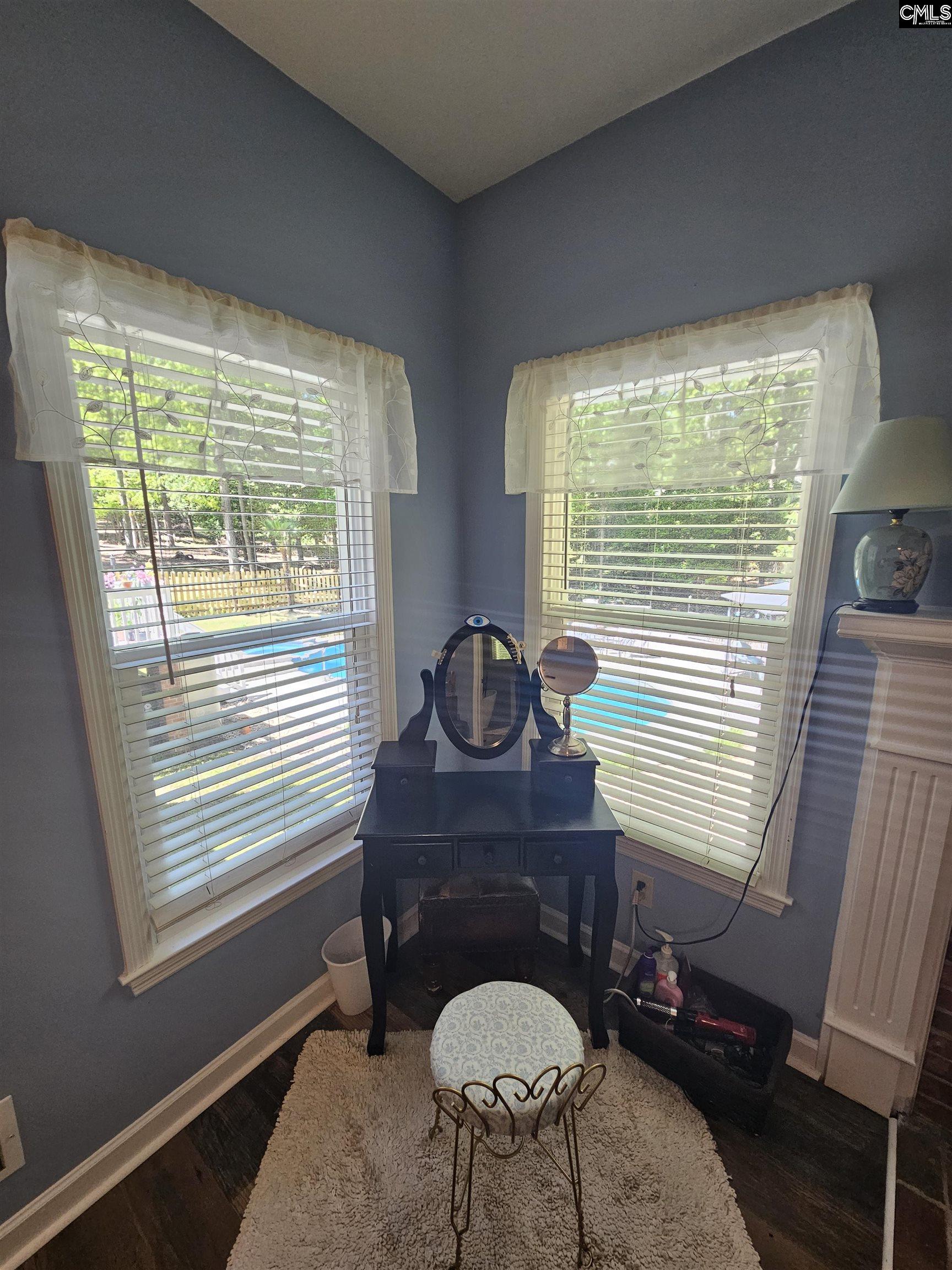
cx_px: 476
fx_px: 477
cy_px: 635
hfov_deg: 89.9
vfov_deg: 106.2
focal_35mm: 13
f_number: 2.2
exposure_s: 1/77.4
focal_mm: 2.2
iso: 125
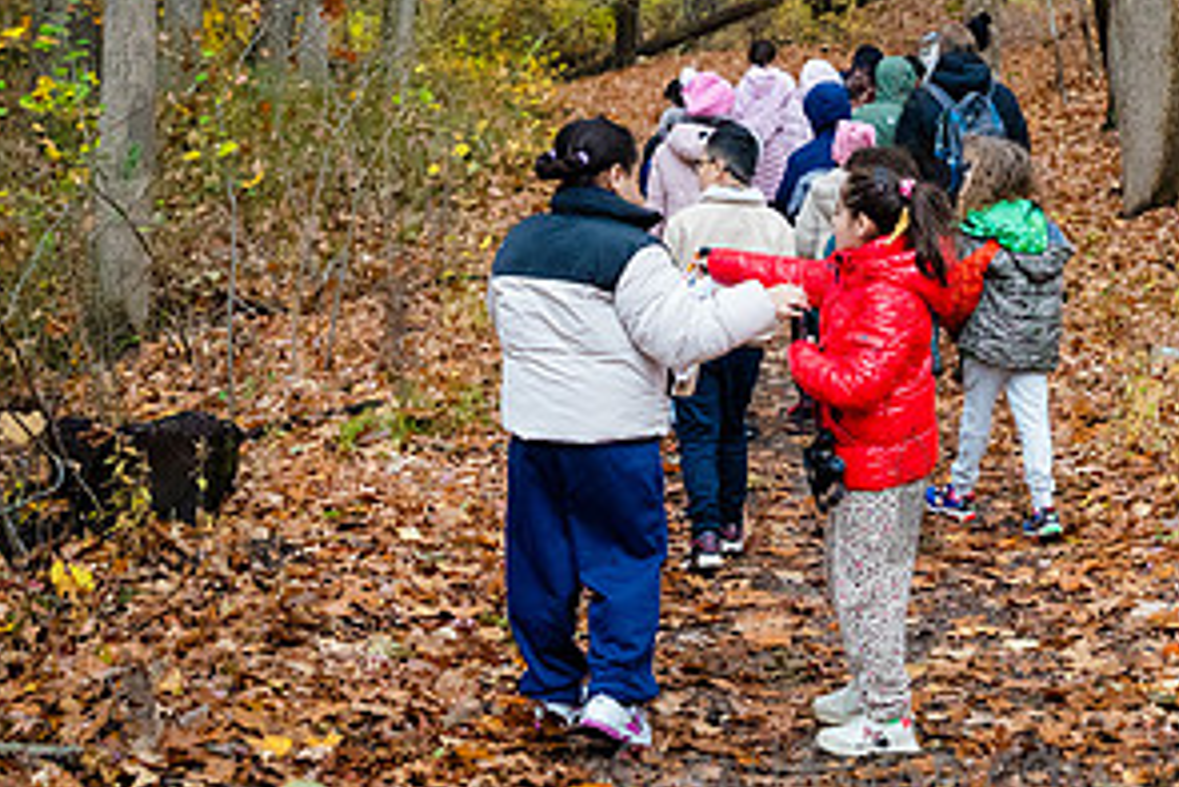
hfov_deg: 24.3
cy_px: 105
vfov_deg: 16.3
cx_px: 852
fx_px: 2719
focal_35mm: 83
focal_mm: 39
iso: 6400
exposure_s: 1/640
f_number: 3.5
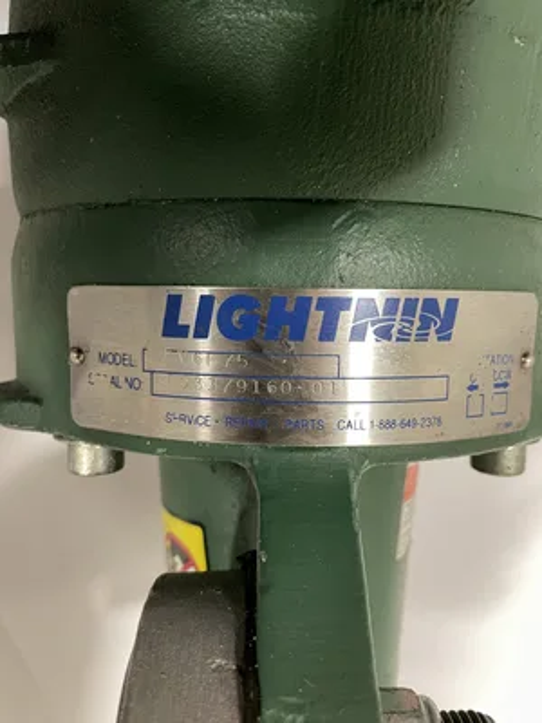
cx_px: 271
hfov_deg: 53.1
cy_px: 362
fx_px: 543
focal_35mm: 26
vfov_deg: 67.3
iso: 320
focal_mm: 4.2
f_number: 1.6
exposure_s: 1/60
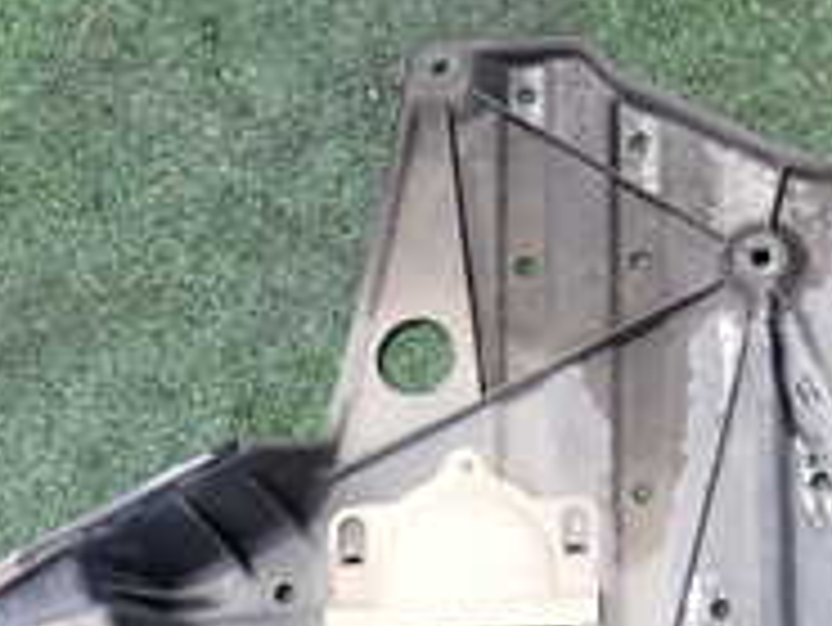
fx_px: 1948
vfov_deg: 18.2
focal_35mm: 81
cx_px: 886
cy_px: 315
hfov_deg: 22.9
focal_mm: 4.5
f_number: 2.8
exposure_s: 1/400
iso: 100
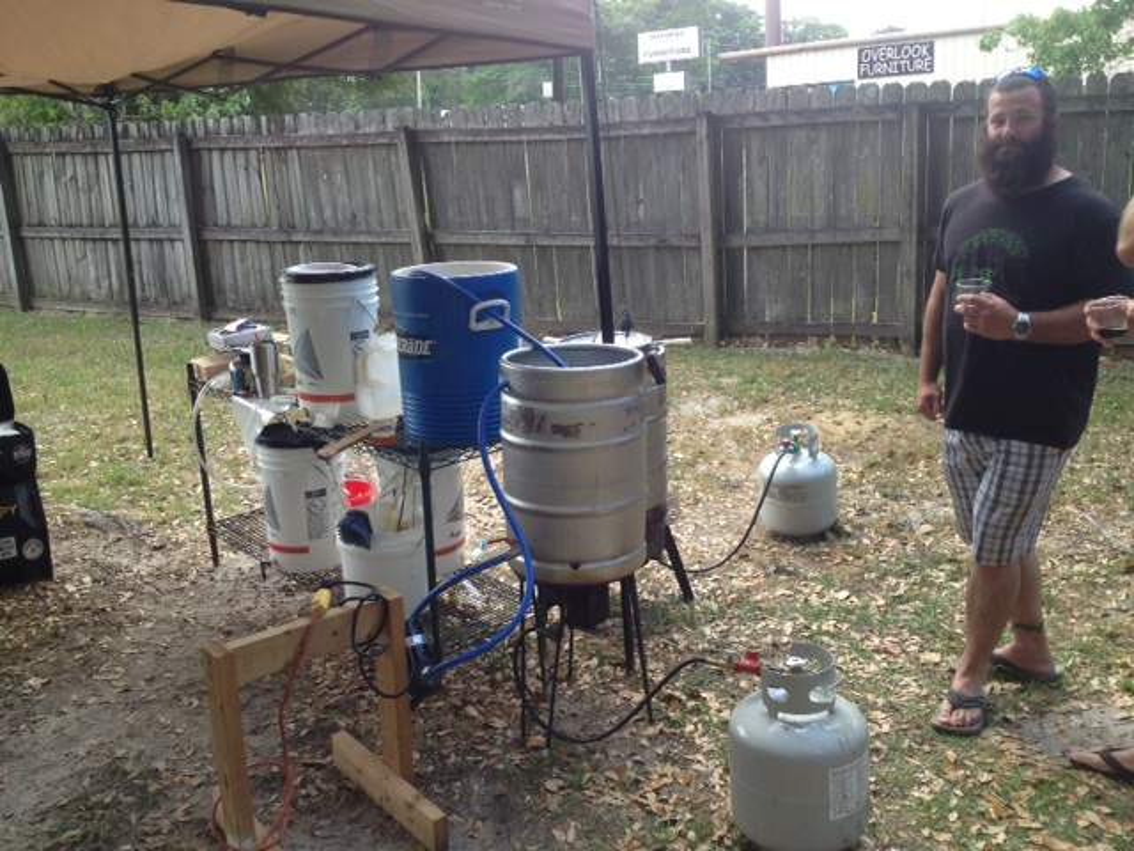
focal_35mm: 35
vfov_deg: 40.7
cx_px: 567
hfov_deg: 52.6
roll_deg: +4.2
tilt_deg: -16.6
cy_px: 426
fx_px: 1147
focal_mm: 4.28
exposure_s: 1/168
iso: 50
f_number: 2.4
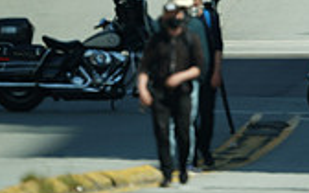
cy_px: -146
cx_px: 469
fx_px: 24902
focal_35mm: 2957
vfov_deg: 0.4
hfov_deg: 0.7
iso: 80
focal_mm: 840
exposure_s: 1/320
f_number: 6.3
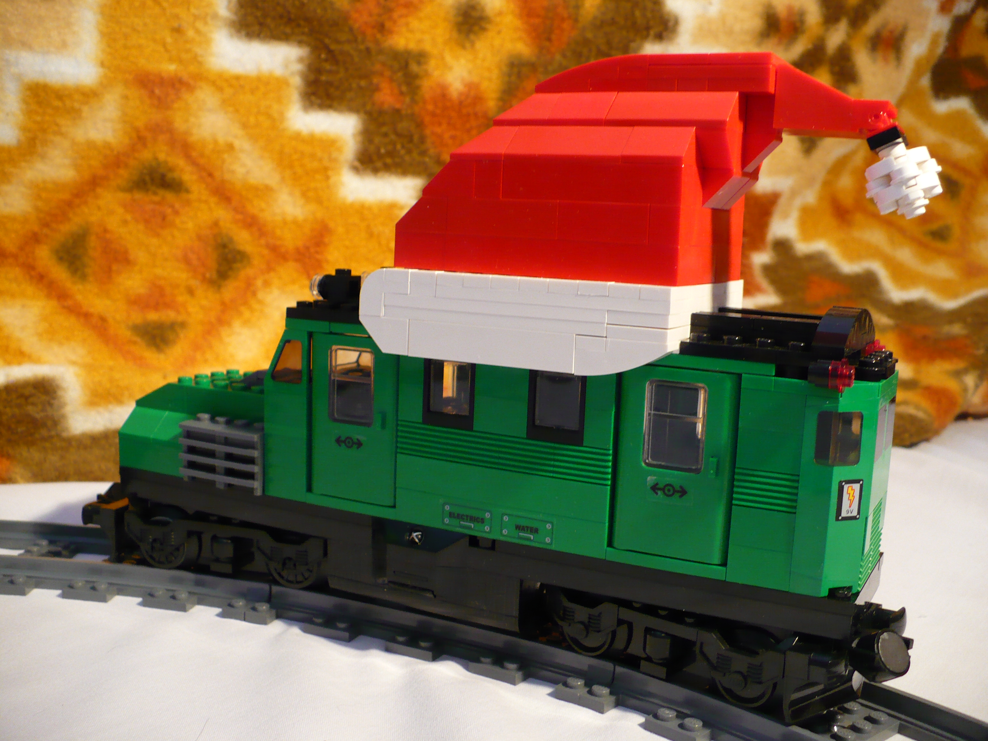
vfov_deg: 38.7
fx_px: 1056
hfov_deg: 50.1
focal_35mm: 37
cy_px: 370
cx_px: 494
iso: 200
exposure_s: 1/13
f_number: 2.8
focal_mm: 6.1
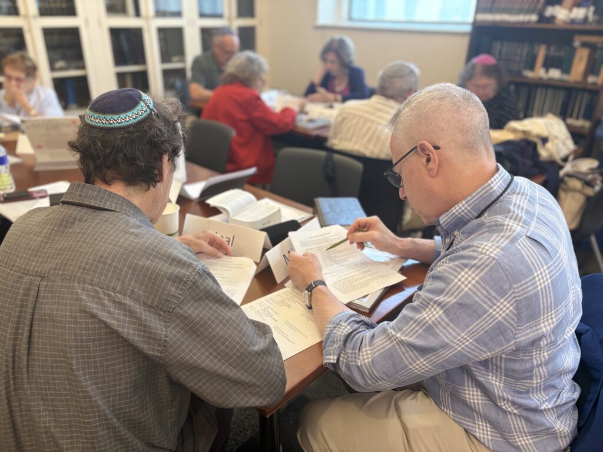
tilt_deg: -24.9
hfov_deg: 67.3
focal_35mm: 26
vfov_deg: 53.1
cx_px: 302
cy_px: 226
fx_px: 453
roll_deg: -1.0
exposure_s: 1/60
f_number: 1.6
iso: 125
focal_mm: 5.96
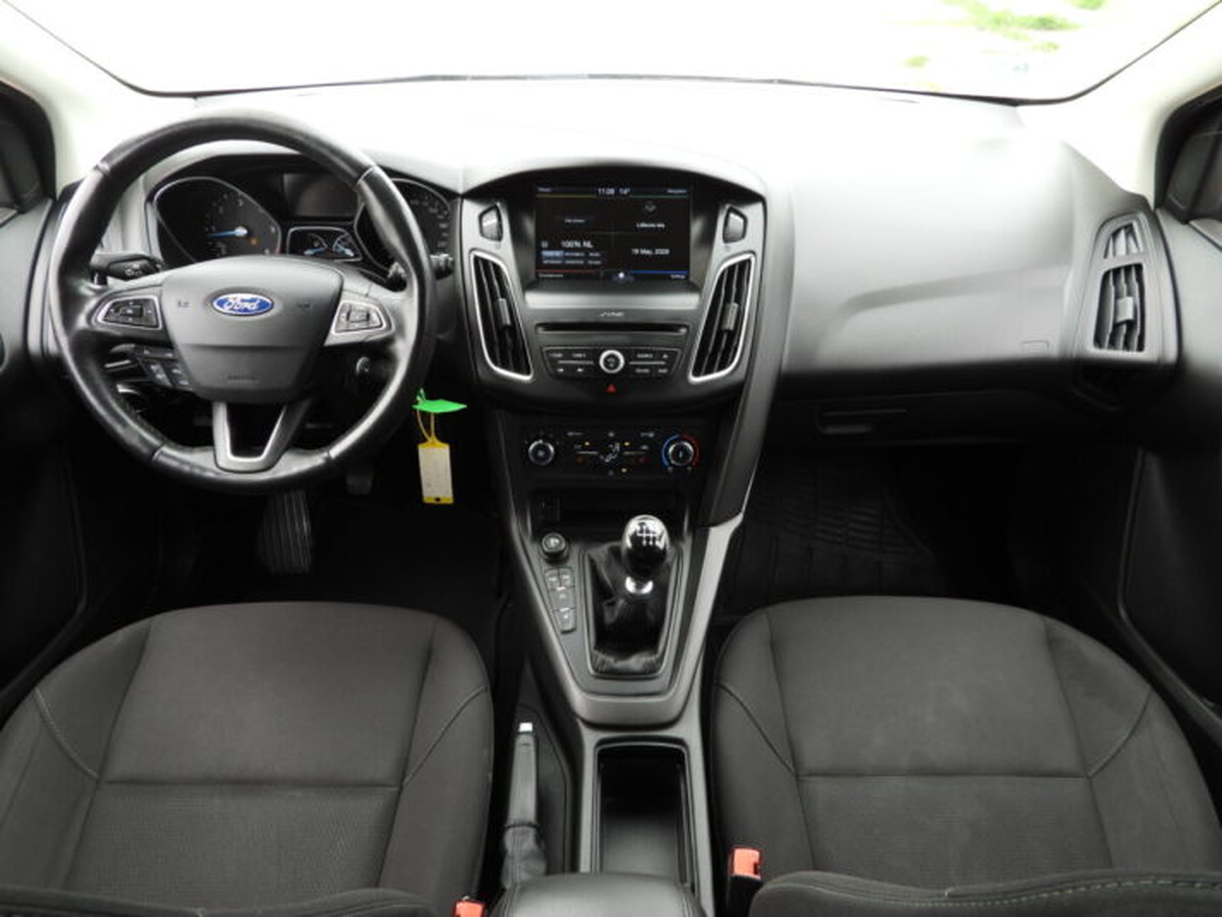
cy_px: 458
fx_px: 847
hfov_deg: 71.6
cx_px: 611
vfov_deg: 56.8
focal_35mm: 24
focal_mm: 4.3
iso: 100
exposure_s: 1/80
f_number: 2.8
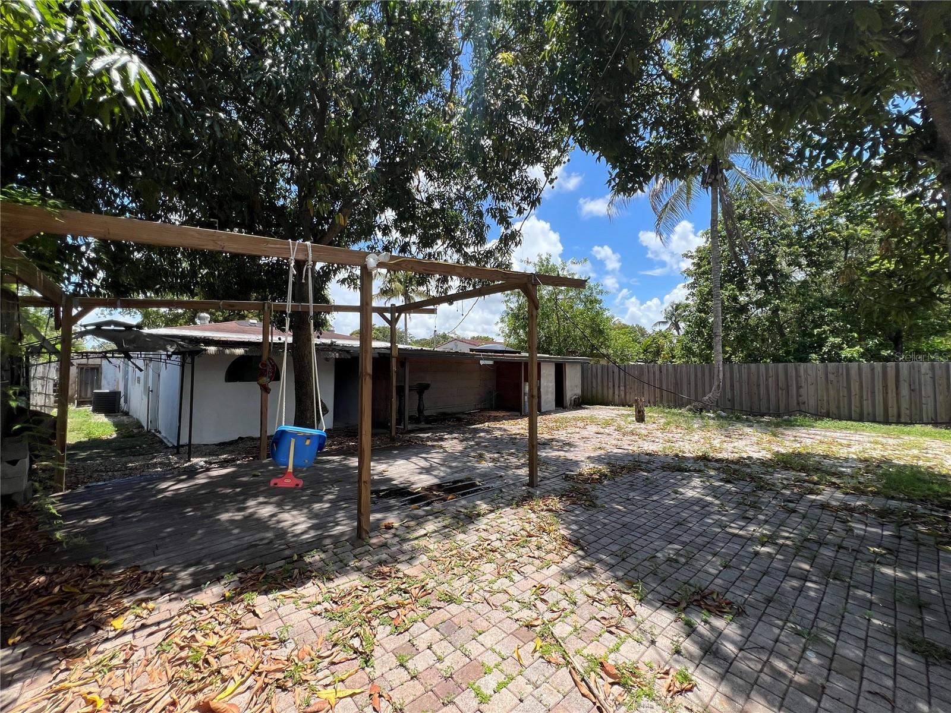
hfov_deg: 106.2
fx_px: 357
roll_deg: -0.2
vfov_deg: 89.9
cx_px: 476
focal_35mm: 13
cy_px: 356
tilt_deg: +1.7
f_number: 1.8
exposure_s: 1/1119
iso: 32
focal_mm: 1.57
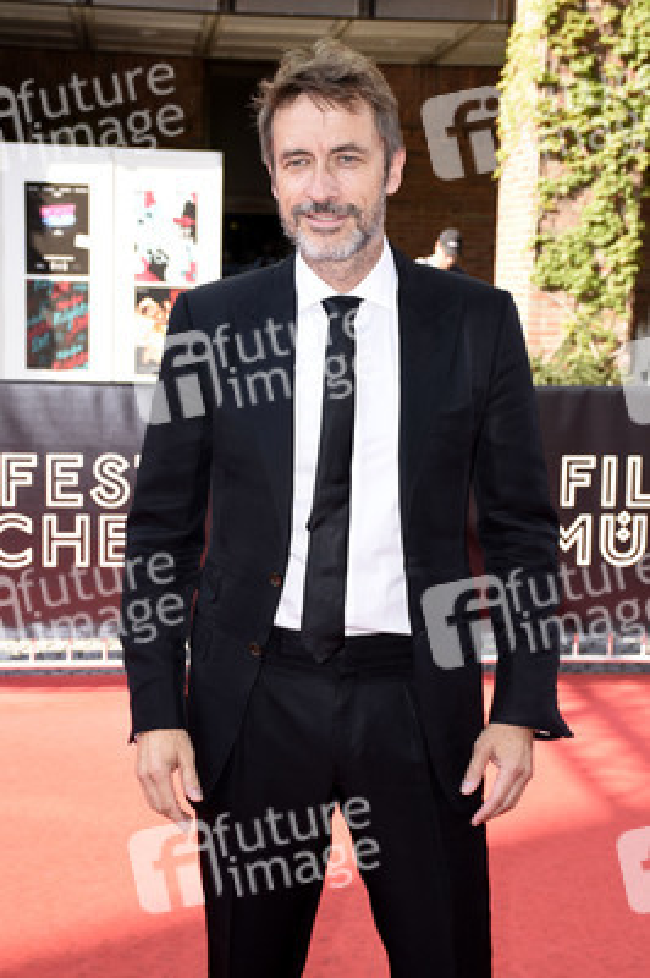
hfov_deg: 21.5
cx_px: 325
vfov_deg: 31.9
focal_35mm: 63
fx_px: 1709
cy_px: 489
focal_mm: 42
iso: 160
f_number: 6.3
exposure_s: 1/125
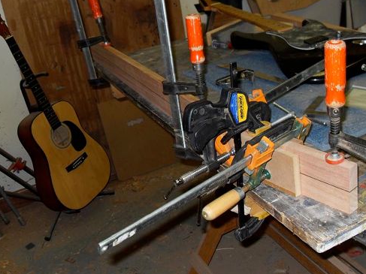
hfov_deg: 41.1
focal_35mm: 46
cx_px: 212
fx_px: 486
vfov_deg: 31.5
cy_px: 128
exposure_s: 1/45
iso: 100
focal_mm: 6.3
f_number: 2.8
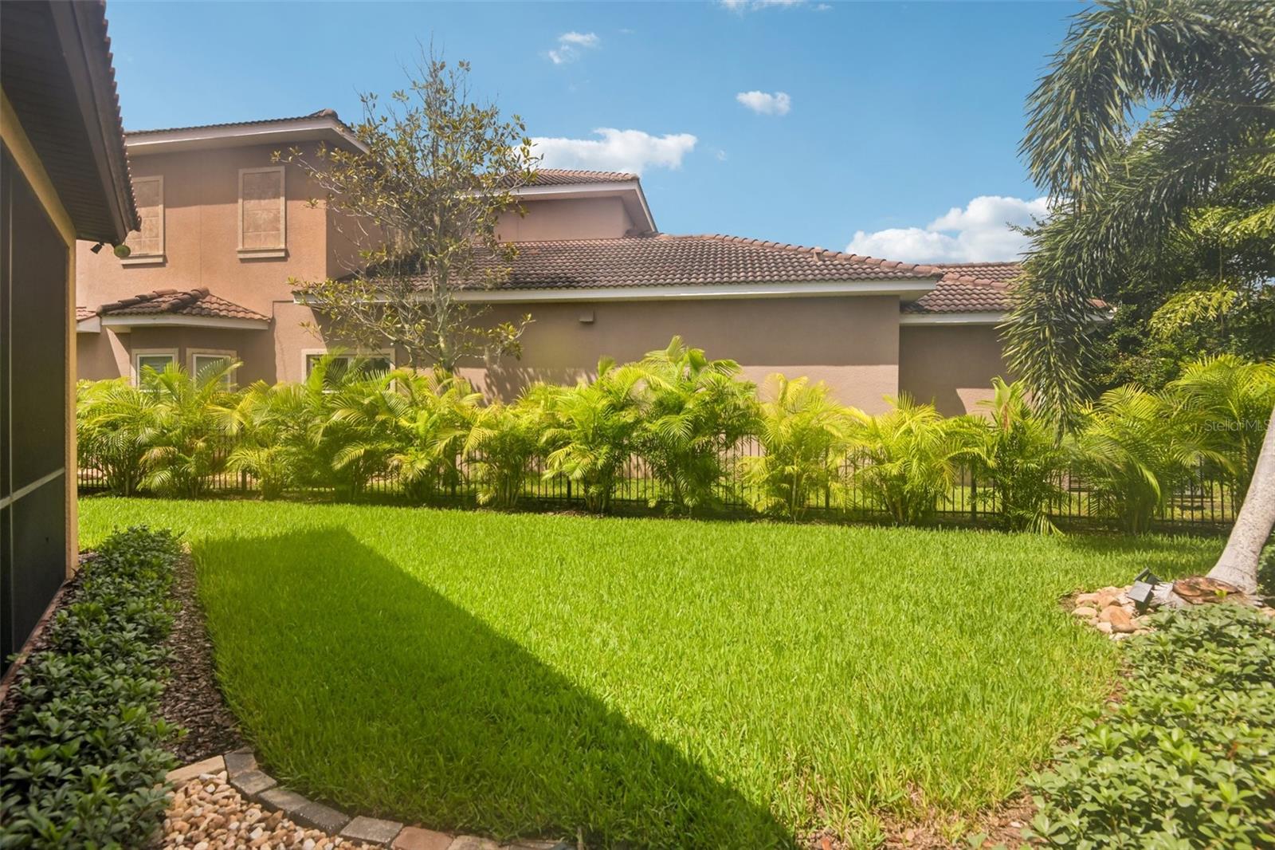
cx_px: 638
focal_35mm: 16
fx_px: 567
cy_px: 425
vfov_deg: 73.7
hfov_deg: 96.7
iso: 400
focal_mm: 16
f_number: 8
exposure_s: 1/1000
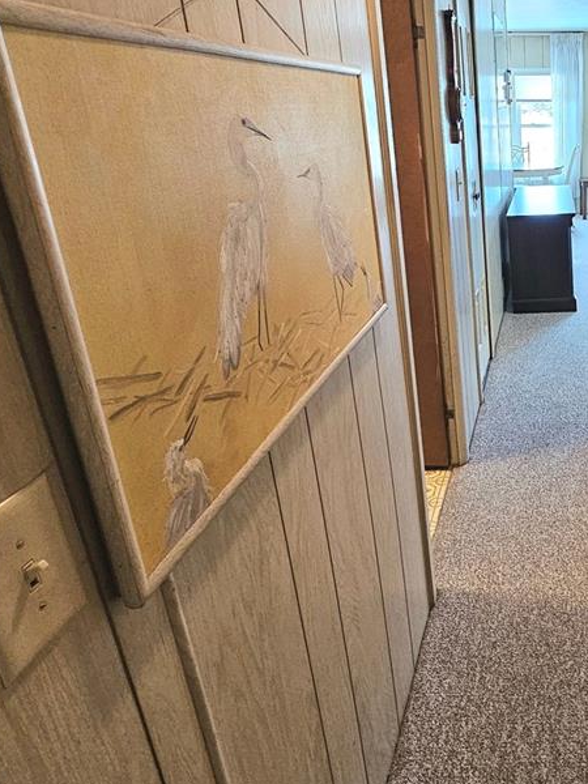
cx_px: 574
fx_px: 589
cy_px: 321
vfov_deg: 66.8
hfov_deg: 45.6
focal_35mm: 26
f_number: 2.2
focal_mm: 2.2
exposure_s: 1/60.2
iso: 400
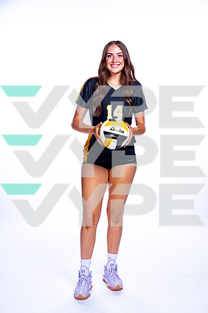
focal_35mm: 56
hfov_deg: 24.2
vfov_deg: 35.6
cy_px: 156
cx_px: 104
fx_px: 485
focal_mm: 56
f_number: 5.6
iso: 100
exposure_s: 1/250
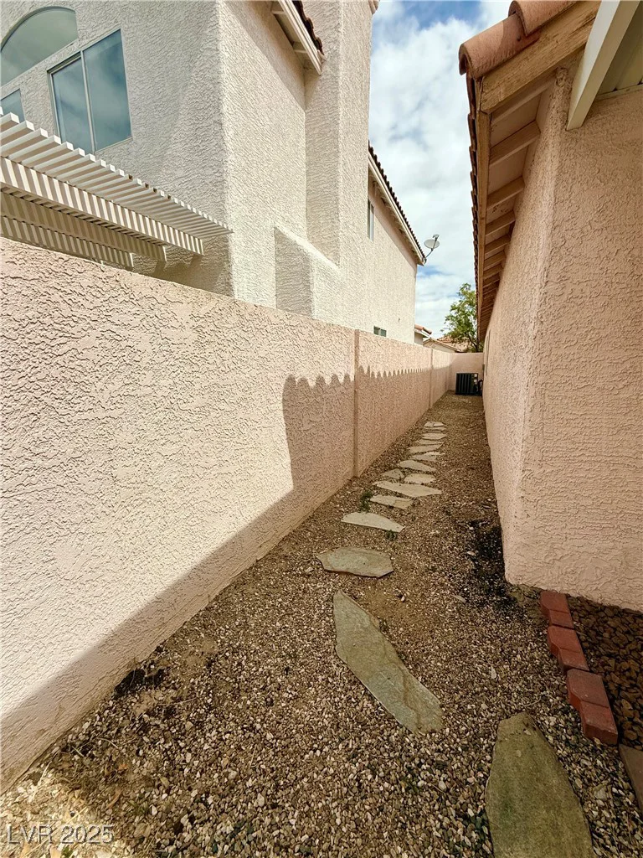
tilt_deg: -8.9
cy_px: 429
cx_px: 322
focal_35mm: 14
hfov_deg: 85.7
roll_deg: +0.5
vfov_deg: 102.1
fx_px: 347
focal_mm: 2.22
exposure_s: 1/2976
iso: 50
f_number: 2.2
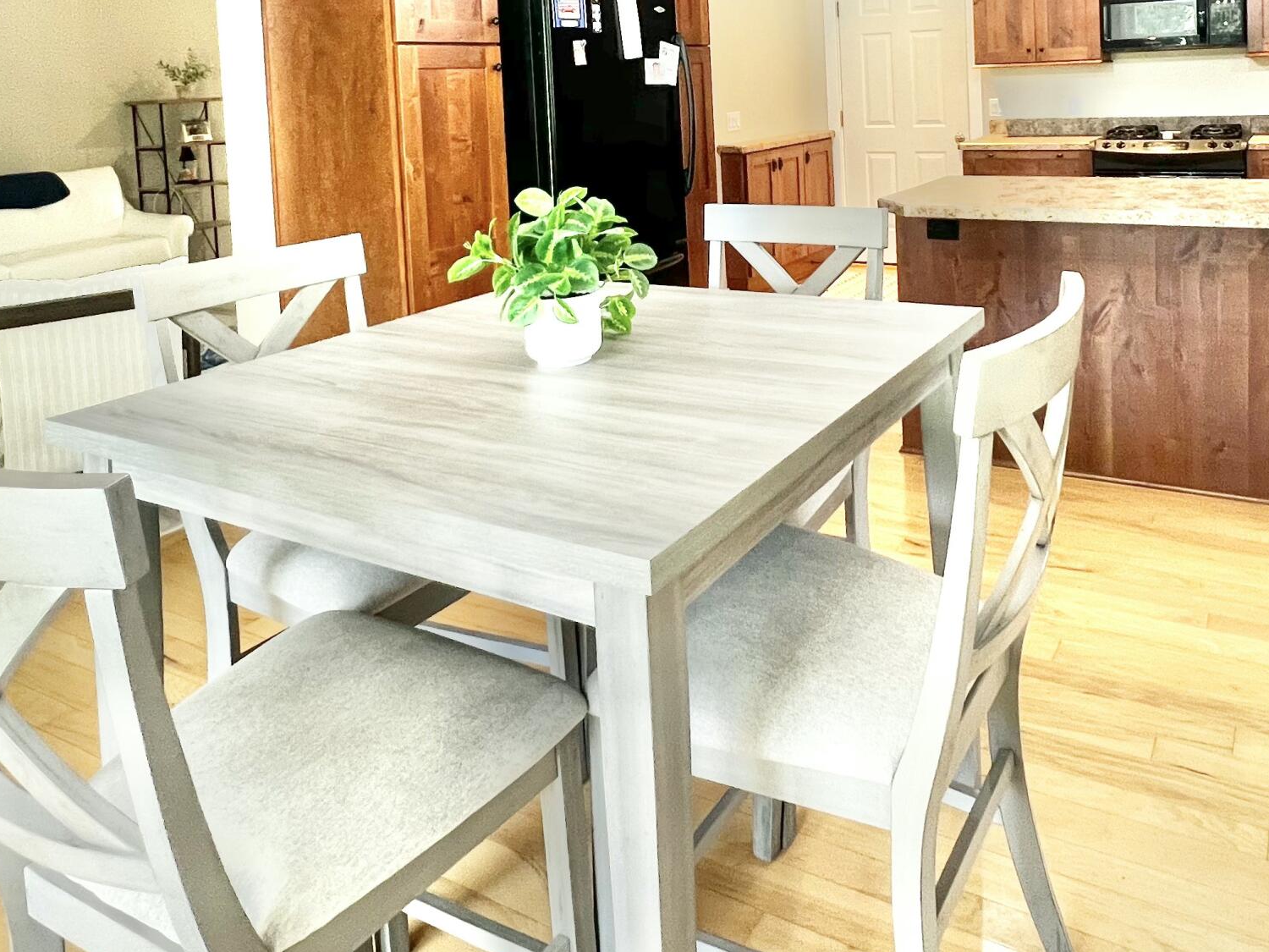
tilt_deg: -3.4
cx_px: 784
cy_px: 125
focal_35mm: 26
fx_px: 953
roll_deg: +2.0
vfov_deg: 48.4
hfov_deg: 66.4
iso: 160
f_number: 1.8
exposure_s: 1/60
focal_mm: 1.57
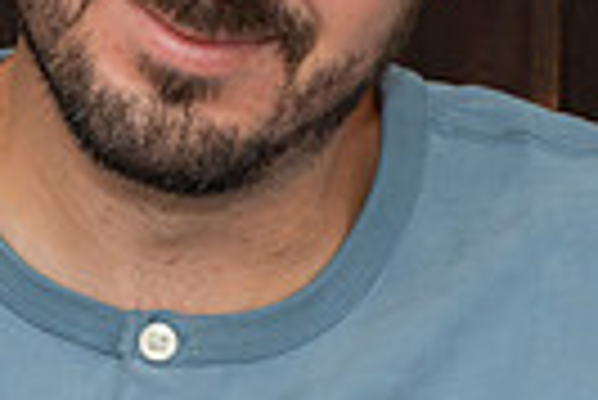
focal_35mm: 342
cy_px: 826
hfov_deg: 5.9
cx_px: -499
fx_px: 5687
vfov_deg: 4.0
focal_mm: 75
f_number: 14
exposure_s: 1/320
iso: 800
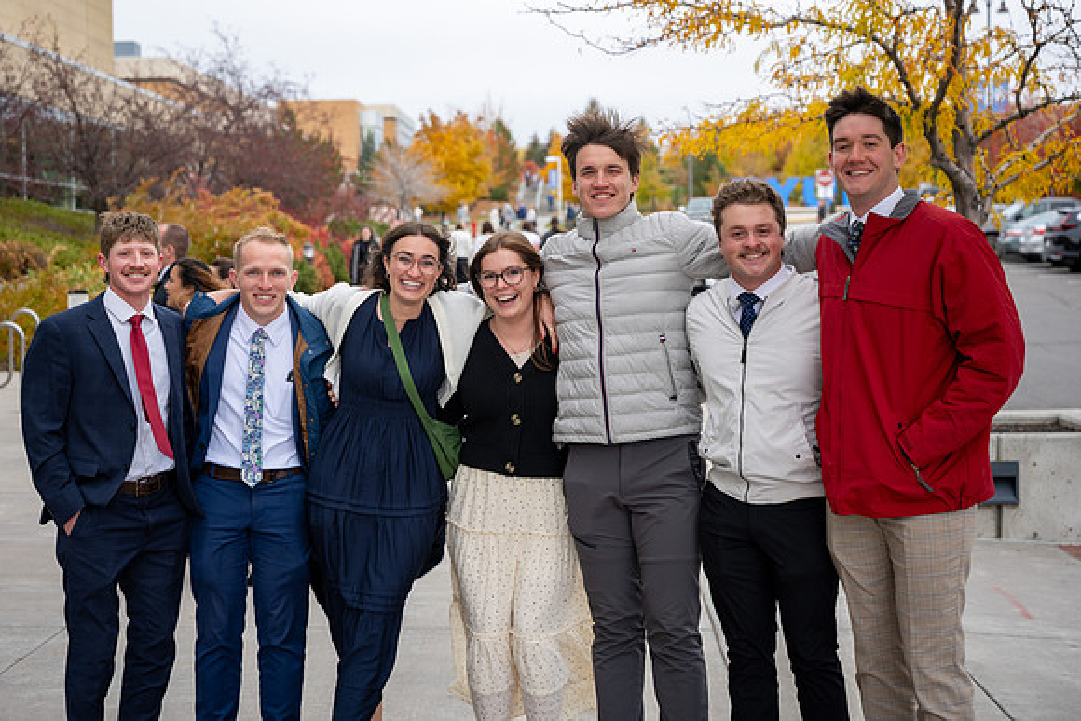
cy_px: 321
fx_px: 1620
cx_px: 545
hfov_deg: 36.9
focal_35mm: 54
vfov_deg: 25.1
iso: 100
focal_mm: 47
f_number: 3.2
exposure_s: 1/200
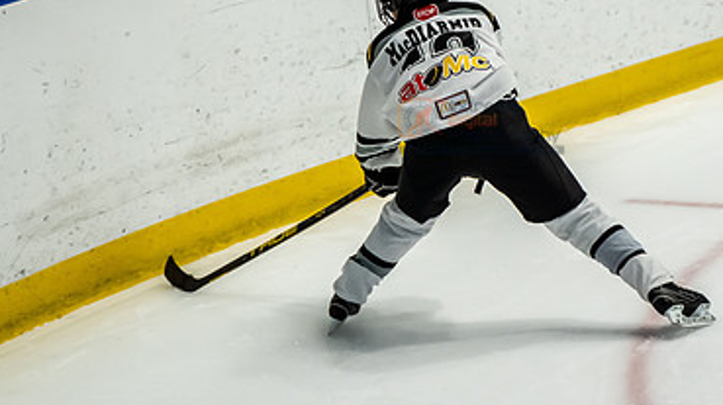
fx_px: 3410
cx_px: 335
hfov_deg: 12.1
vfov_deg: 6.8
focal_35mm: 178
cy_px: 155
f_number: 2.8
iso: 2500
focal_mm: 75
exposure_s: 1/1000
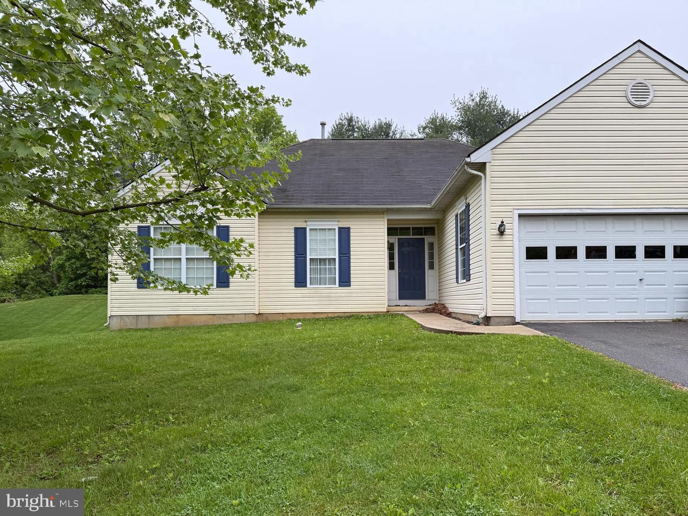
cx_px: 344
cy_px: 258
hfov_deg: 71.6
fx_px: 477
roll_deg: +0.4
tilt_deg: +2.7
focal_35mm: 24
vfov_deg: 56.8
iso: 80
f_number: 1.78
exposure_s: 1/772
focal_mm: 6.76
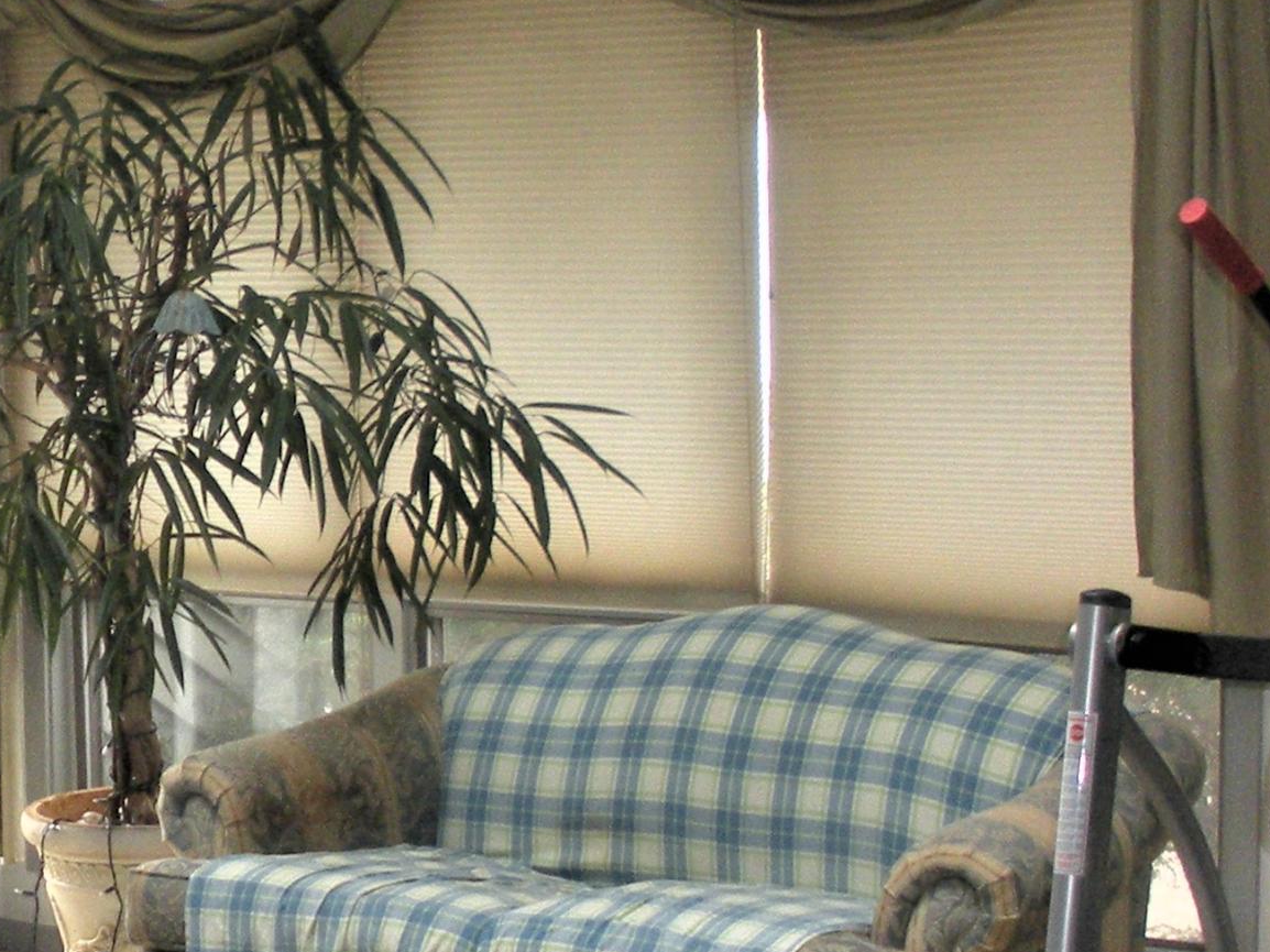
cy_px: 428
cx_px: -84
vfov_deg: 16.2
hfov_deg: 20.6
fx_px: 3338
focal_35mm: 91
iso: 200
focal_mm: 6.3
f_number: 3.5
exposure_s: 1/57.6
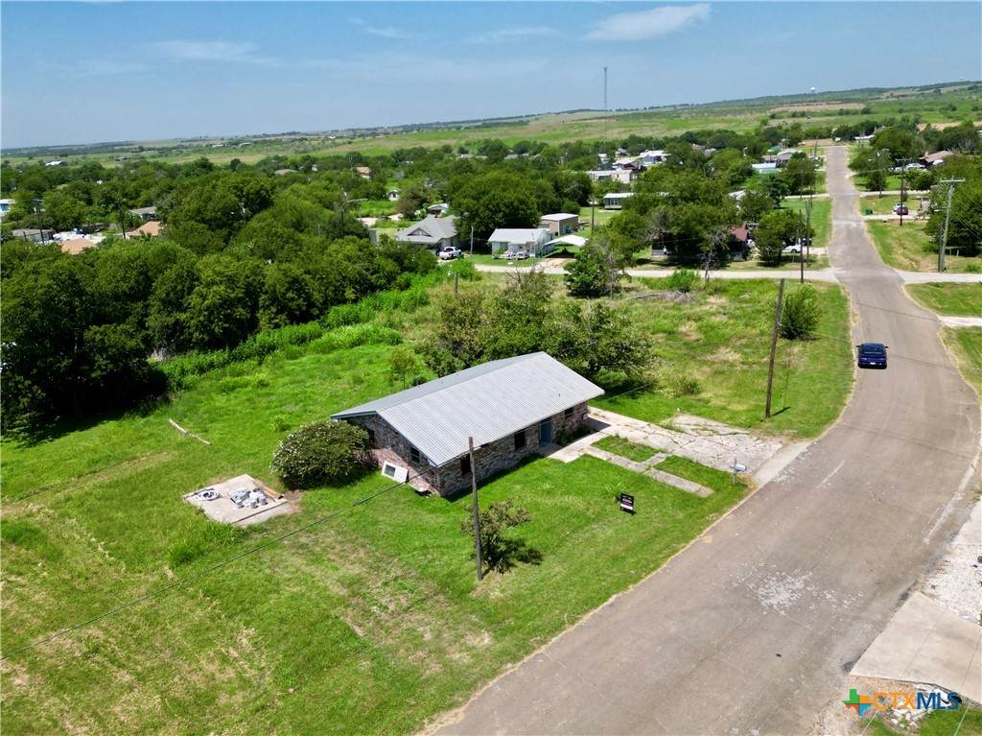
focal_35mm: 24
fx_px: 681
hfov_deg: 71.6
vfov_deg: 56.8
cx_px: 491
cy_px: 368
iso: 110
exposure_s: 1/3000
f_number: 1.7
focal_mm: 6.72
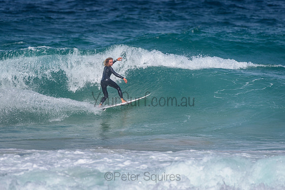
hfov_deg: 3.4
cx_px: 117
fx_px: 4857
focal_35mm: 613
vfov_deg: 2.2
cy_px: 81
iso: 100
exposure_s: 1/2000
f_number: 5.6
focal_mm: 500
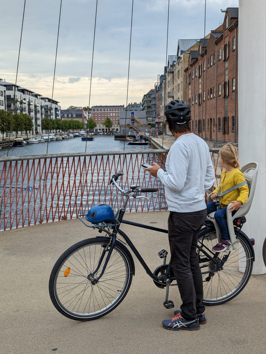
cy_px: 177
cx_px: 133
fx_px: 490
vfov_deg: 39.6
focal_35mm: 48
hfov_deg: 30.3
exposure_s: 1/1168
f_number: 1.85
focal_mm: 6.81
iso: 46
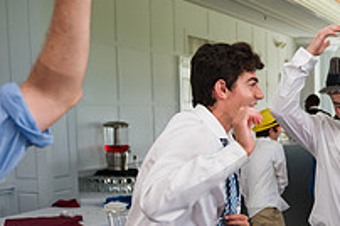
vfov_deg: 19.4
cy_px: 186
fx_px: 651
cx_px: 399
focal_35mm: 69
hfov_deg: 26.3
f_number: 3.2
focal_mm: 24
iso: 400
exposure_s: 1/200
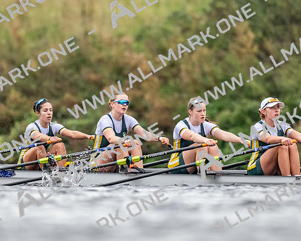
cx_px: 144
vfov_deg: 1.5
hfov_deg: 1.9
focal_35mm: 1021
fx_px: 9096
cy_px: 120
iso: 4000
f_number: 4
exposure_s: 1/2500
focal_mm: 600
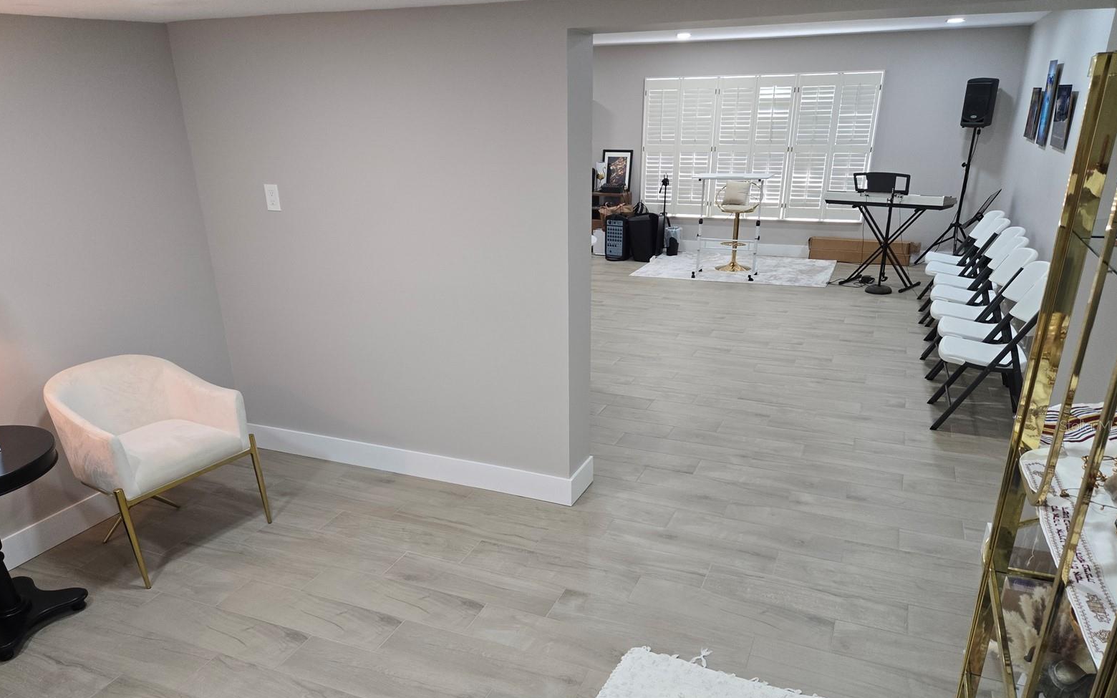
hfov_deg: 72.5
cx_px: 554
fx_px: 761
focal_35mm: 25
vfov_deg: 48.9
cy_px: 425
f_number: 1.8
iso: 200
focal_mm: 5.4
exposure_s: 1/120
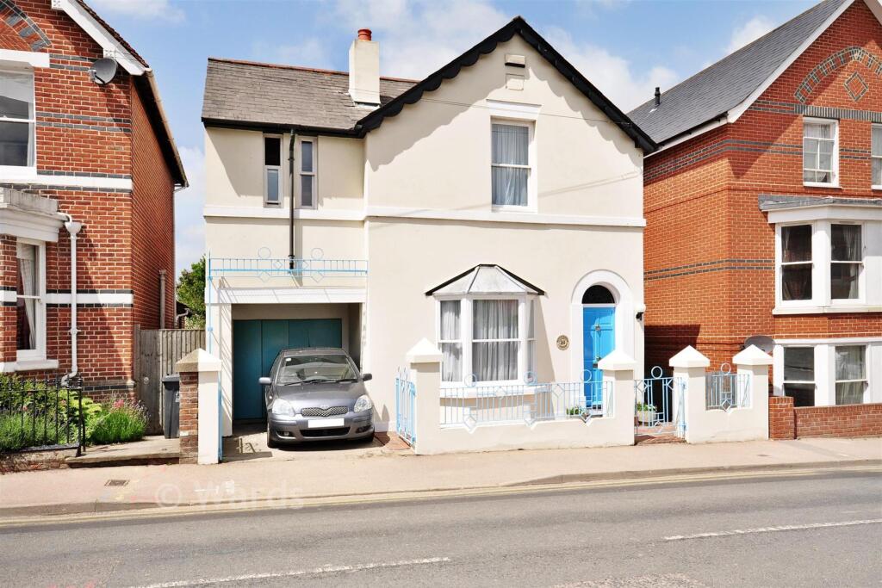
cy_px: 294
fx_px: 662
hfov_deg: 67.4
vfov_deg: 47.9
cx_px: 441
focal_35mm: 27
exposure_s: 1/200
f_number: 11
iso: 200
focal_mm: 18
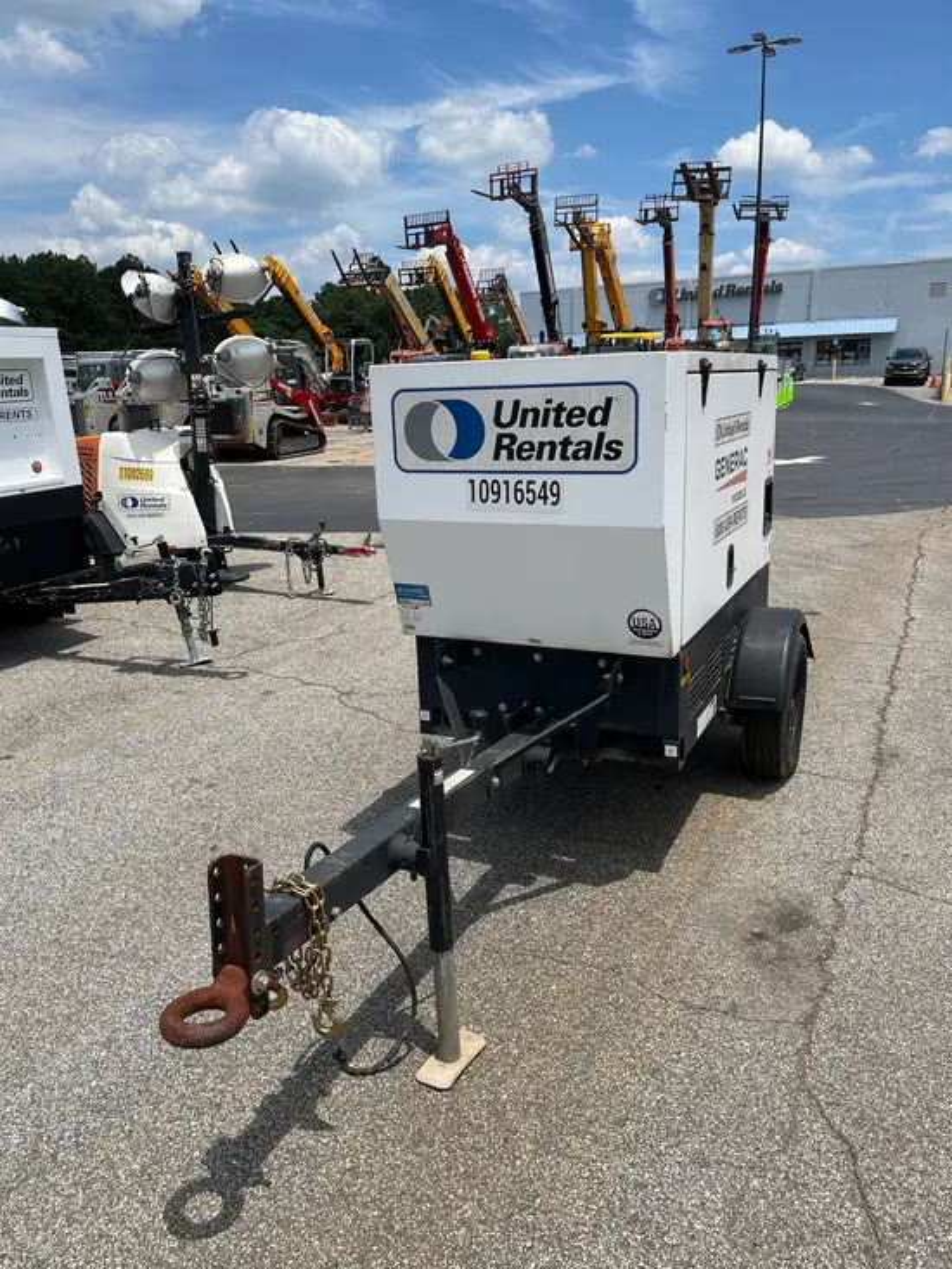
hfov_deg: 53.1
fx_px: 953
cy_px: 634
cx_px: 476
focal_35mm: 26
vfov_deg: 67.3
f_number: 1.6
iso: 50
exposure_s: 1/4854
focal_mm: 5.1
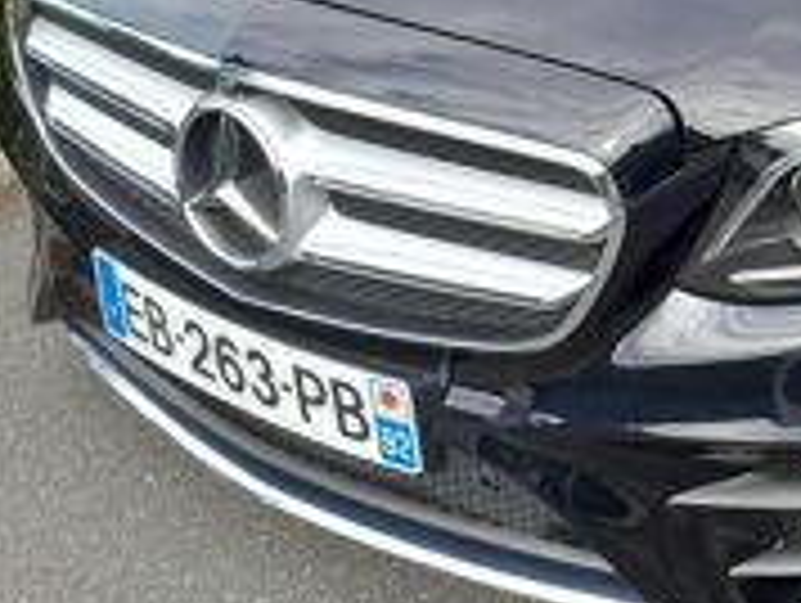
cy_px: -76
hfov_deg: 25.9
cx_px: 860
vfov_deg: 20.0
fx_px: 1622
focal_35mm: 70
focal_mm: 3.98
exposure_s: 1/161
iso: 40
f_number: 1.8
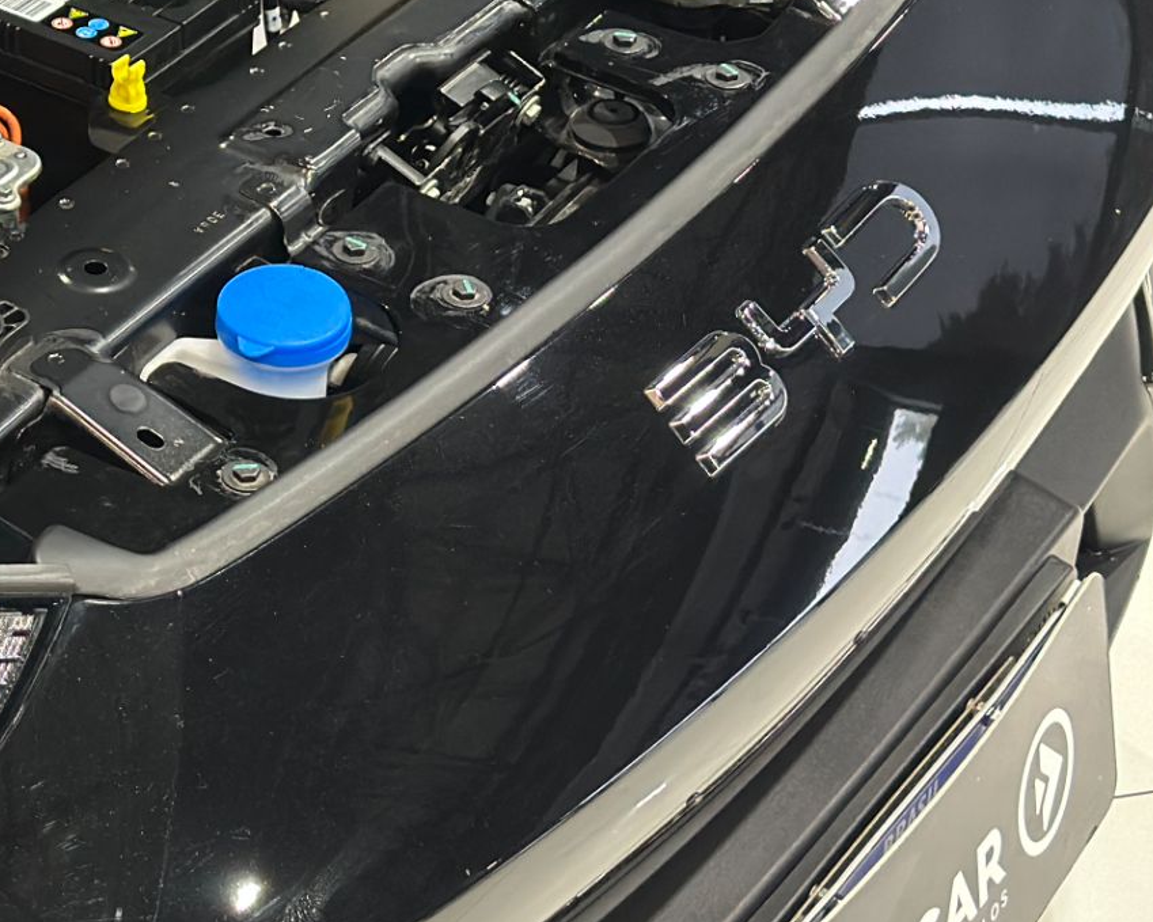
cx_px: -130
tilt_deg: -31.1
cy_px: 58
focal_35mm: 106
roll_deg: +1.7
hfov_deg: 17.5
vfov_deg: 14.4
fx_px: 3617
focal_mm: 6.86
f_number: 1.78
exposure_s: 1/40
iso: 320
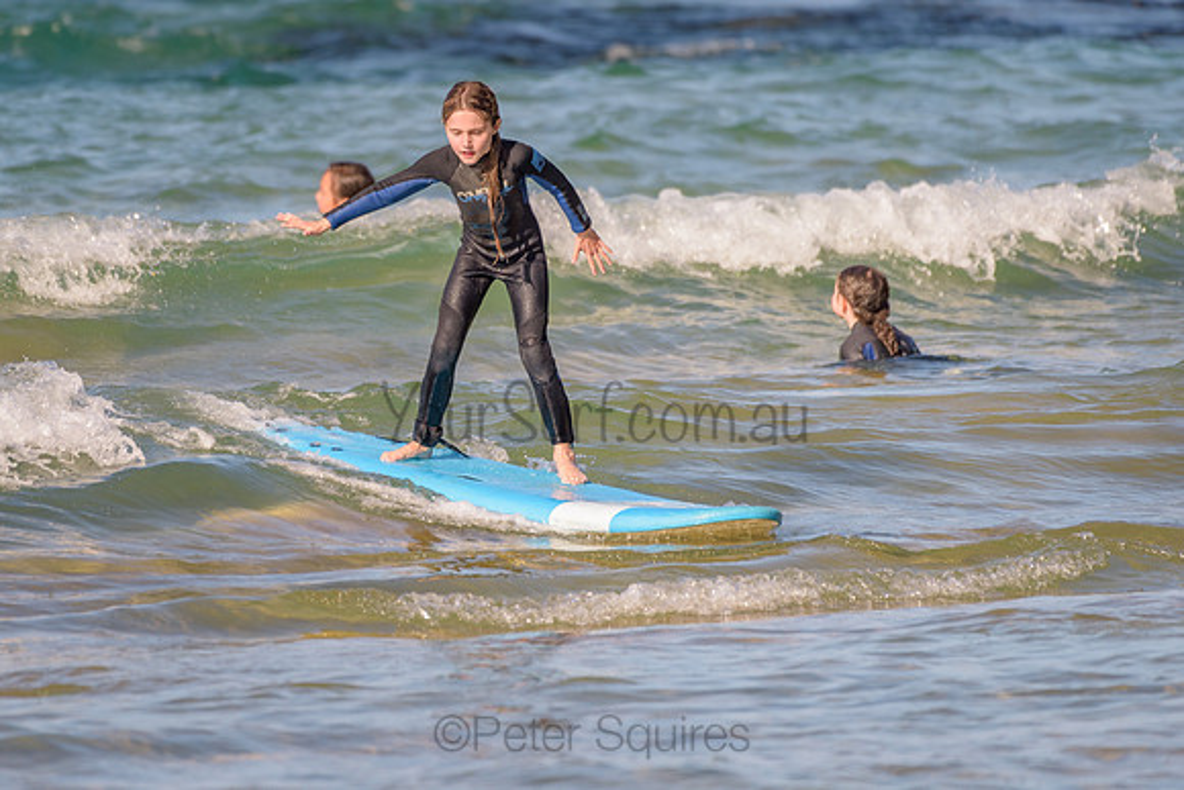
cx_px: 466
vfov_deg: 2.2
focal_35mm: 613
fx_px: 20177
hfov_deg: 3.4
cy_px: 305
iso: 220
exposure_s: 1/2000
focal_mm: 500
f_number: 5.6
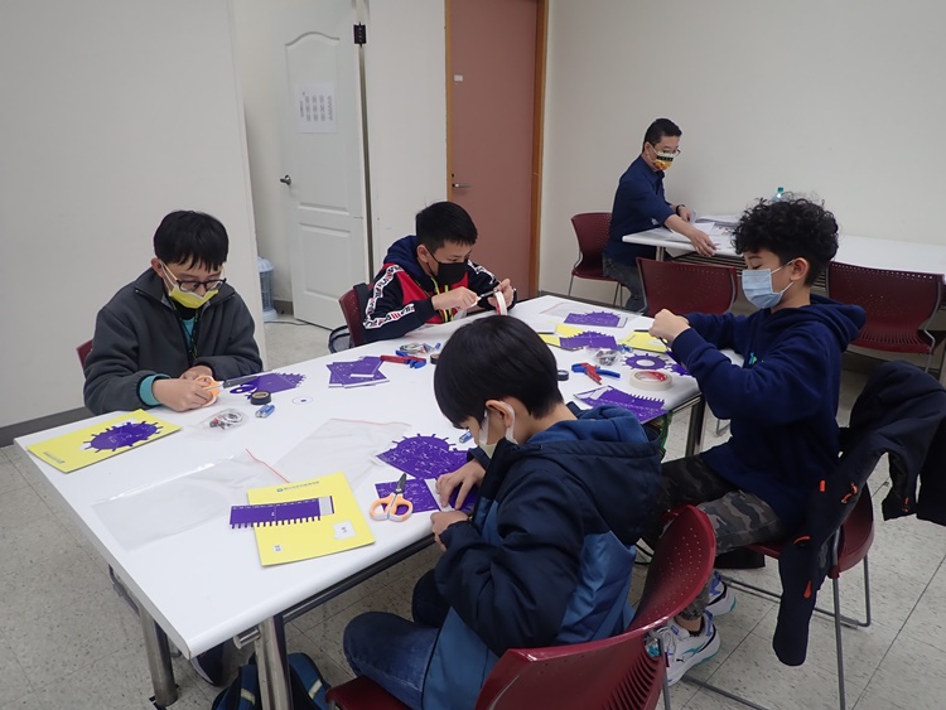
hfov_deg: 69.4
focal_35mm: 25
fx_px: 683
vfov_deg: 54.9
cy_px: 355
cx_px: 473
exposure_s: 1/60
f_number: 2
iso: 100
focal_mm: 4.5
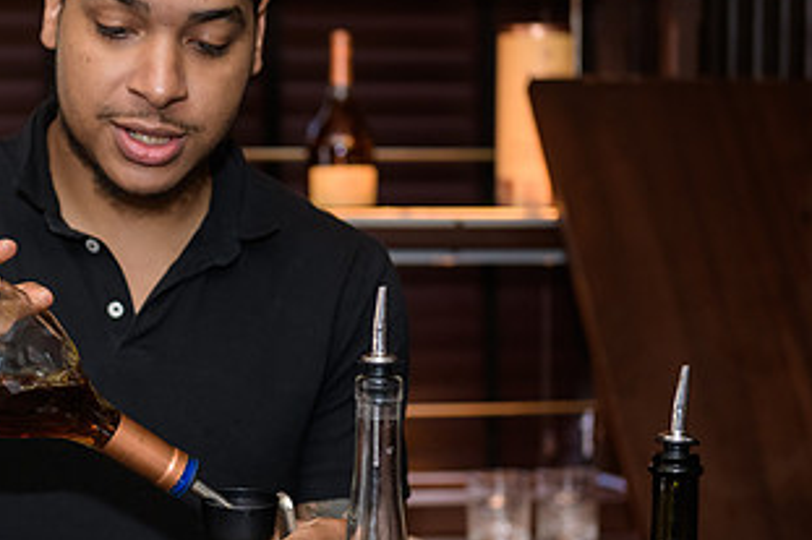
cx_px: 89
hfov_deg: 18.0
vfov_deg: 12.2
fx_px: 2525
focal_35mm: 112
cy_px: 320
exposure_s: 1/125
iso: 1000
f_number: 3.2
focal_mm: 60
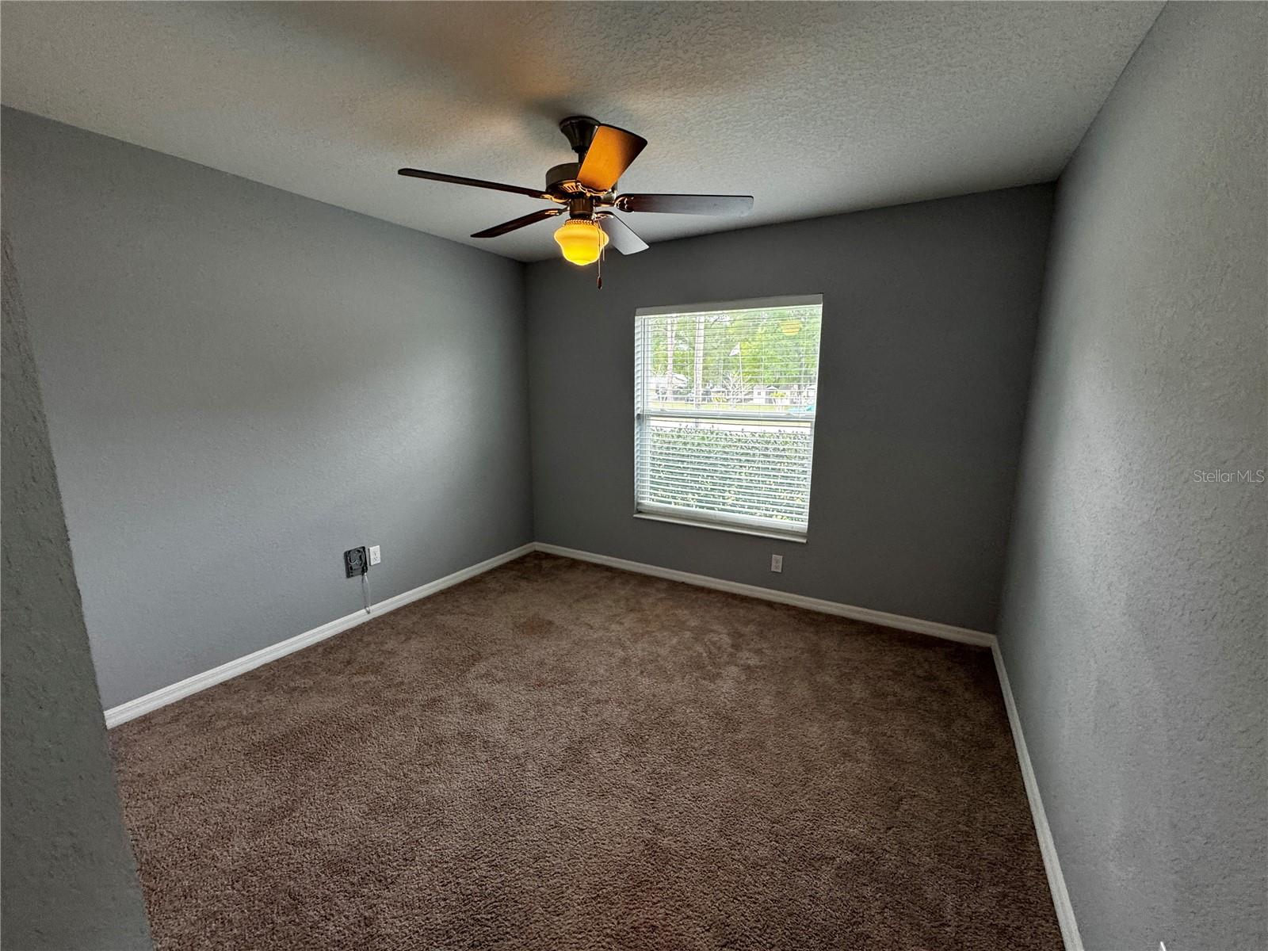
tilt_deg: -9.9
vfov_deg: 85.7
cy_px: 476
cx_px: 634
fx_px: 513
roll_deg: +1.4
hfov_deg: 102.1
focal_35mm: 14
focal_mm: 2.22
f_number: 2.2
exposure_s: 1/120
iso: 160
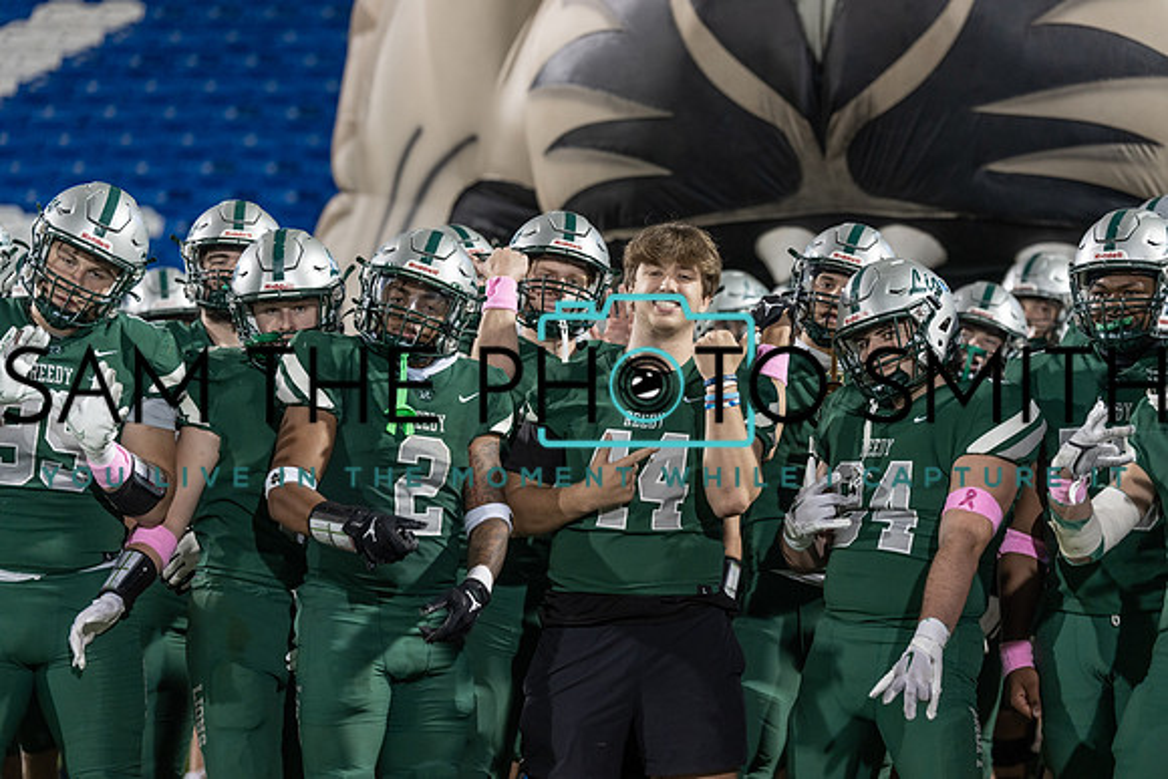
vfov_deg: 9.5
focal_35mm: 145
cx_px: 584
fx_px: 4705
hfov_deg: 14.2
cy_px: 390
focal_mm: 145
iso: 1250
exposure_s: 1/320
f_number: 3.2
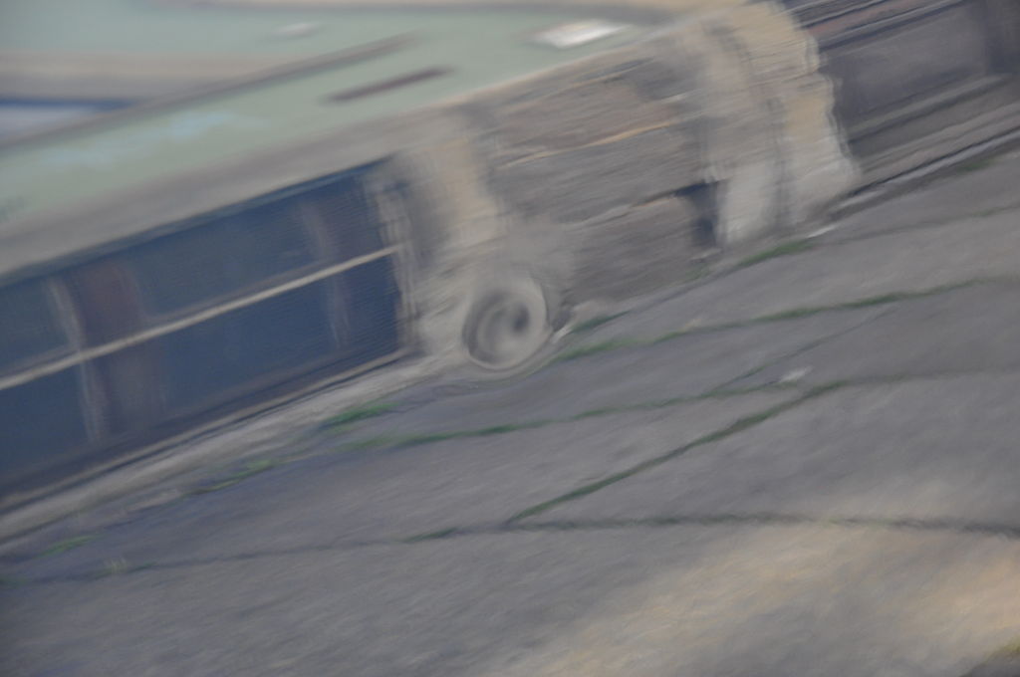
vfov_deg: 9.9
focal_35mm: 138
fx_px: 3905
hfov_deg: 14.9
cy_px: 338
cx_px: 510
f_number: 5.6
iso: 800
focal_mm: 92
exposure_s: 1/60
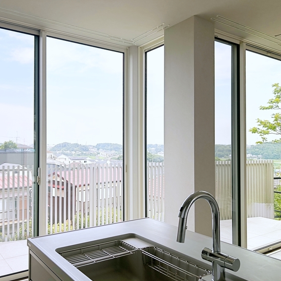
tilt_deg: +0.9
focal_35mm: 31
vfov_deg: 52.5
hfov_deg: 52.2
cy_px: 141
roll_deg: +0.2
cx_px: 114
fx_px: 285
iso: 50
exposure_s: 1/1838
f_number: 1.5
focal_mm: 5.7
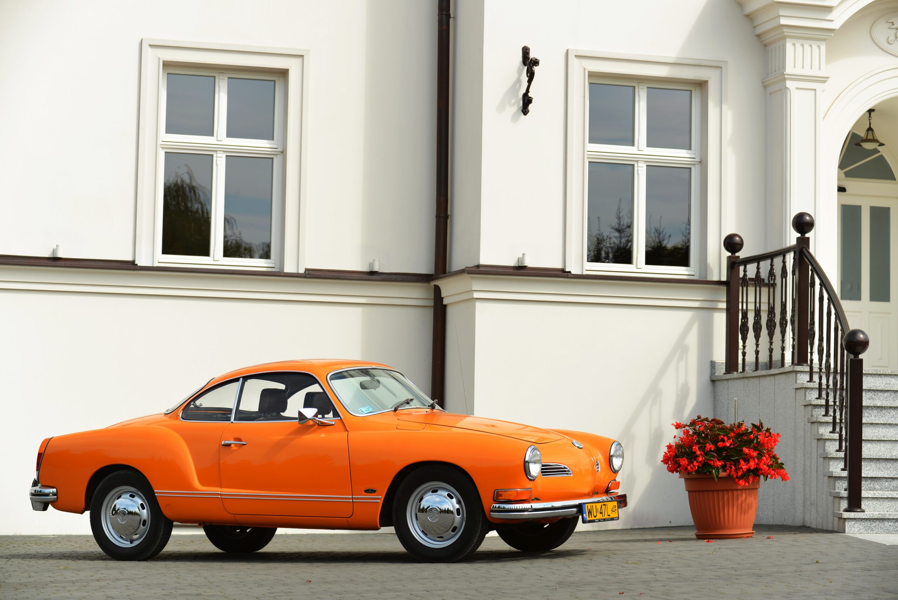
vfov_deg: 15.2
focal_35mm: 90
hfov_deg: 22.6
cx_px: 449
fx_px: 2246
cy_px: 300
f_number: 5
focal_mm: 90
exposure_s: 1/400
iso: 100
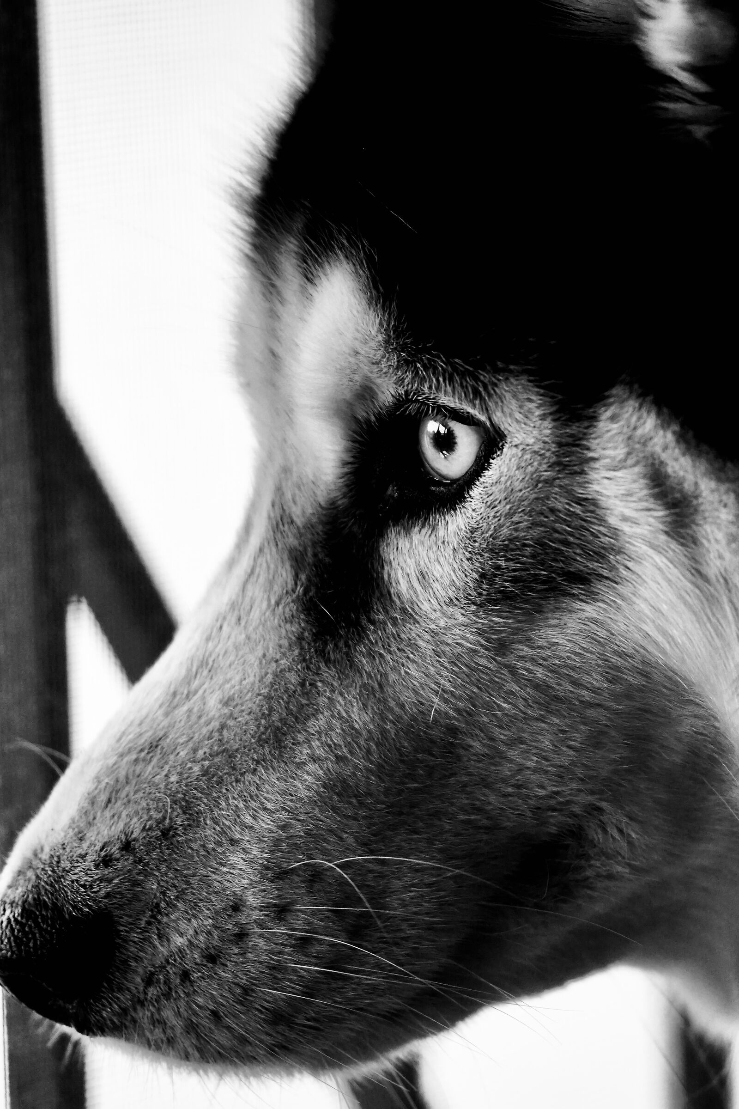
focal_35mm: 300
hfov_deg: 4.6
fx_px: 9237
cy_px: 554
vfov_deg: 6.9
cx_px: 370
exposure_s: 1/320
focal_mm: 300
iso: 2000
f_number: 5.6
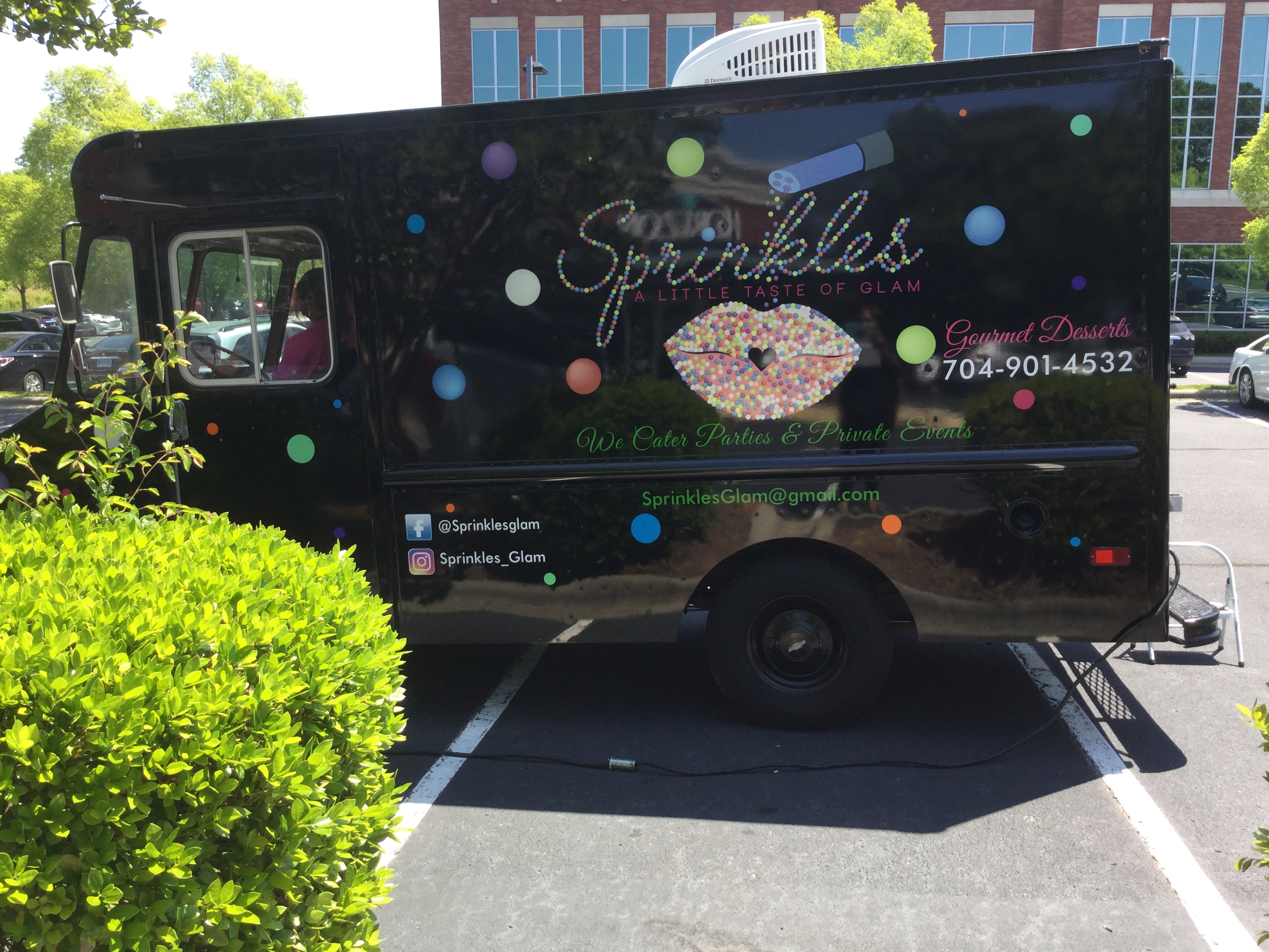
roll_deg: -1.3
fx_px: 1136
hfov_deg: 58.4
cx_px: 634
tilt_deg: -11.8
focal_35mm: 31
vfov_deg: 45.4
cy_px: 476
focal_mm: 3.3
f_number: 2.4
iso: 25
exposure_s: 1/310
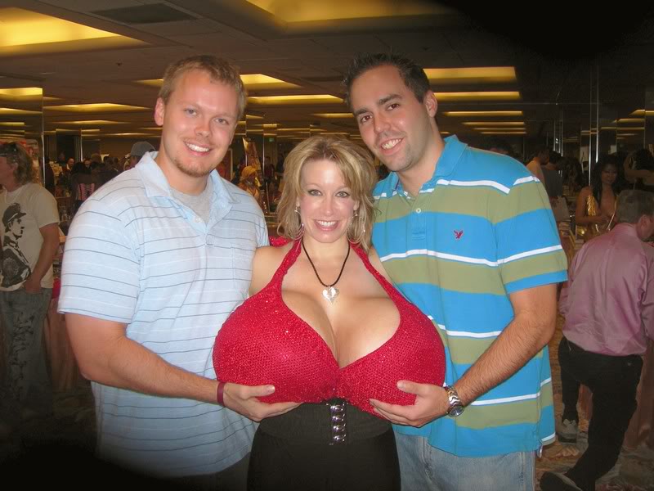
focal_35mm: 38
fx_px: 718
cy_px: 246
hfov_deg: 49.0
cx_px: 327
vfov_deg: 37.7
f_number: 2.8
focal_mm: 7.8
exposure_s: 1/60.1
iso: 50
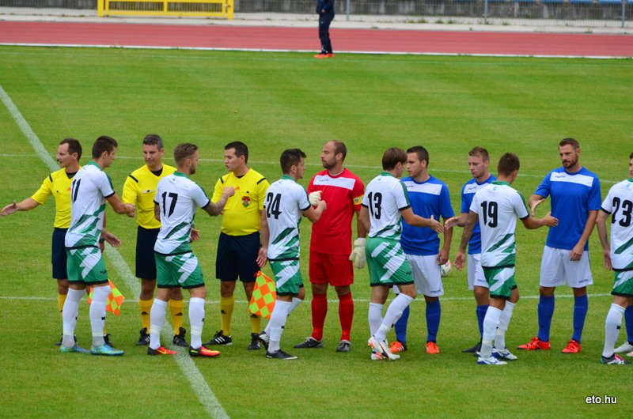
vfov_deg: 4.3
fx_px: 5528
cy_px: 210
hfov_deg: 6.6
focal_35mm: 315
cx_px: 316
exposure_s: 1/1000
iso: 800
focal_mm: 210
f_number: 5.3
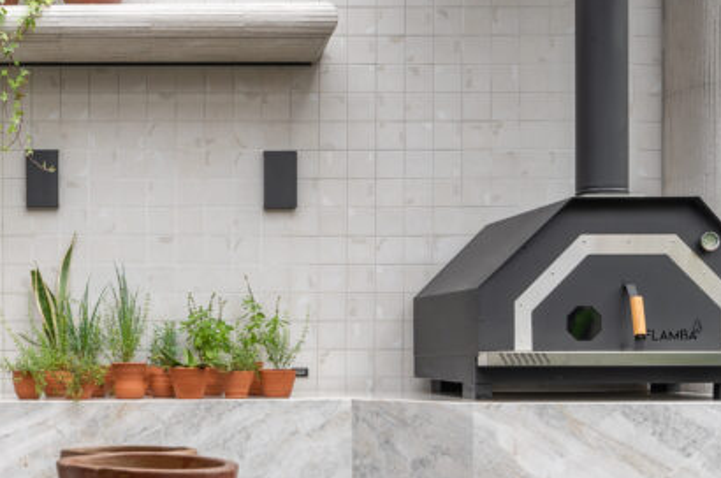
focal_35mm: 55
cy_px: 365
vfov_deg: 24.2
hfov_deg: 34.6
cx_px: 98
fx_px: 1100
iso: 100
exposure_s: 1/25
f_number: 11
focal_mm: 22
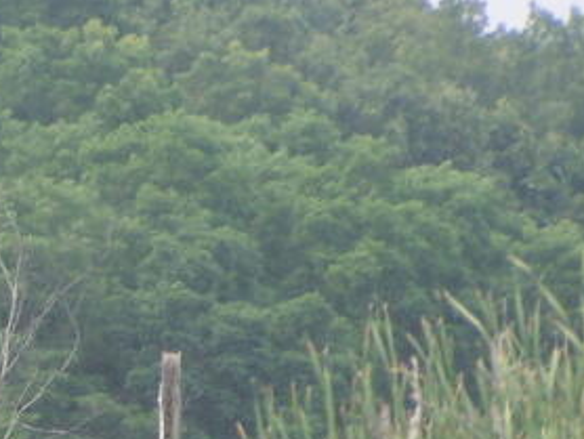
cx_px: -300
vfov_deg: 1.9
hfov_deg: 2.6
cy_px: 670
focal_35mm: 769
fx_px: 12985
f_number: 3.2
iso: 80
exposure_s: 1/200
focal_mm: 34.6
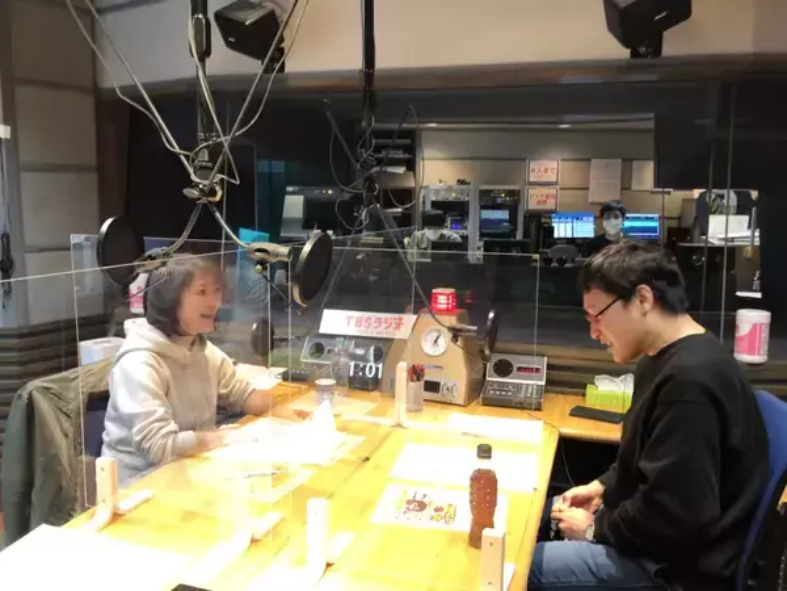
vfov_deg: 49.7
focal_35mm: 28
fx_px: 637
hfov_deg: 63.4
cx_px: 394
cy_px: 296
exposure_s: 1/17
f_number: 1.8
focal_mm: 3.99
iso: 64
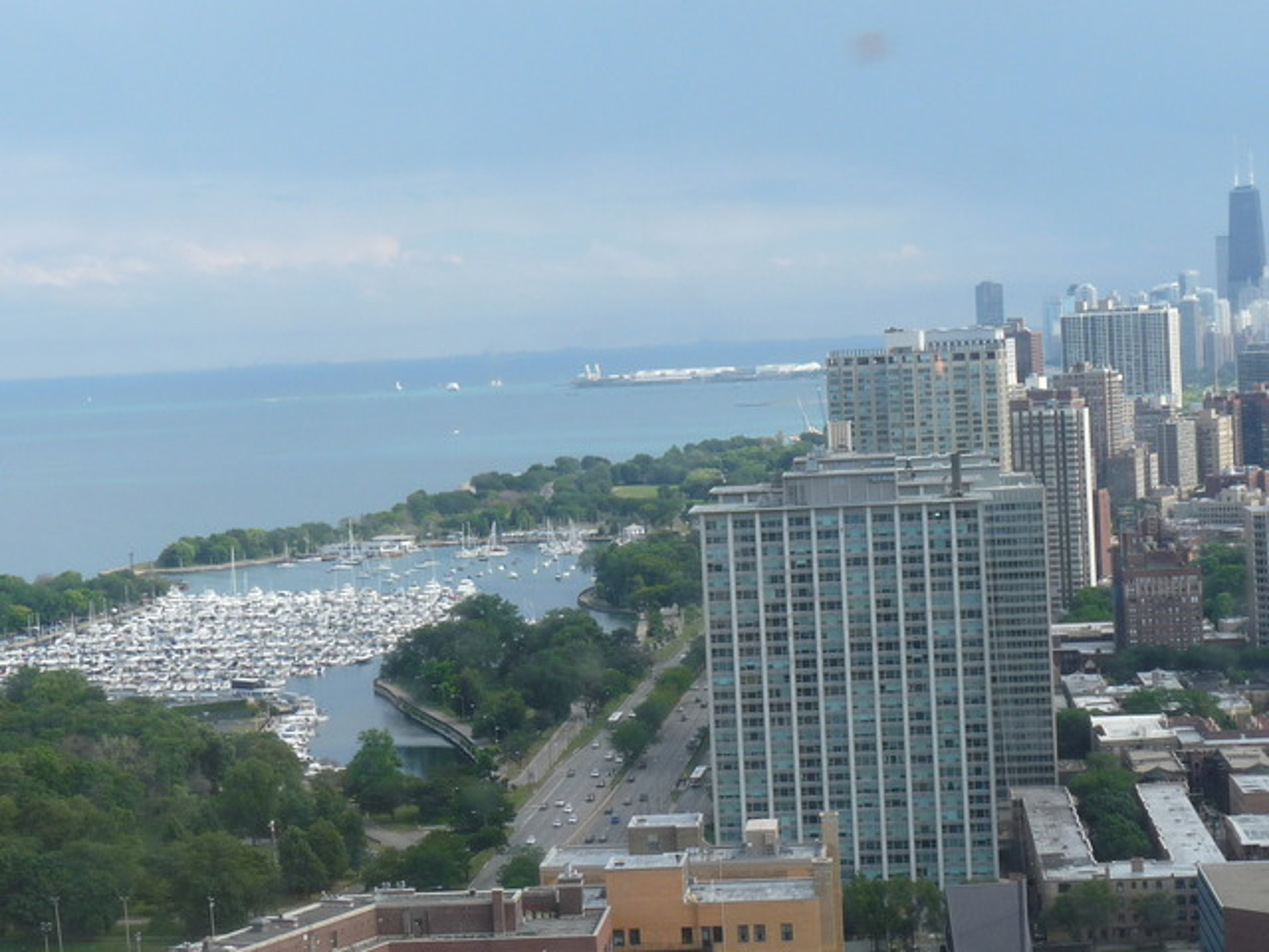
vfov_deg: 17.0
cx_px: 634
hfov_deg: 22.5
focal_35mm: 87
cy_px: 476
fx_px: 3189
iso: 100
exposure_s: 1/200
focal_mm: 8.7
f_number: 5
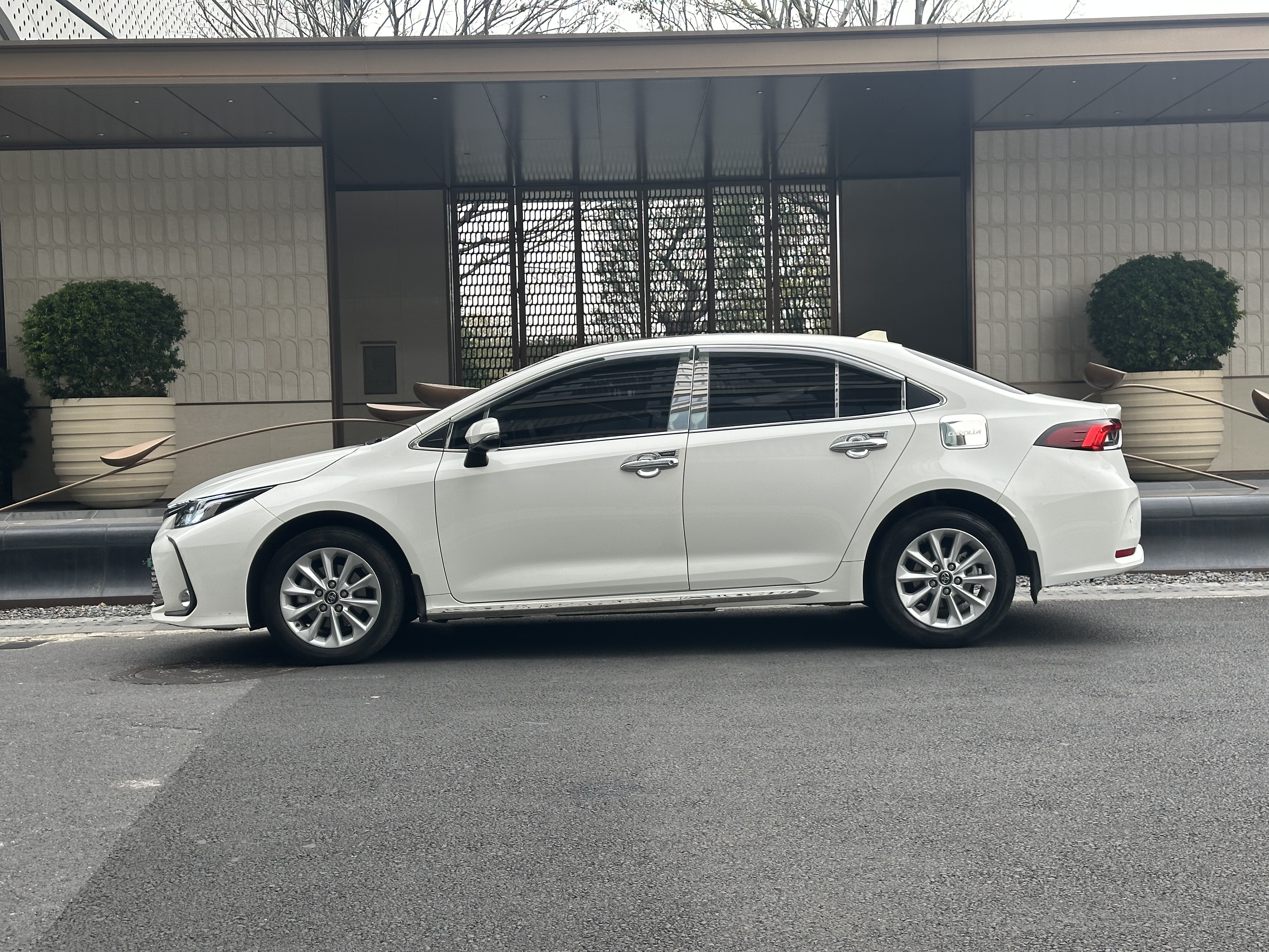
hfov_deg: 39.7
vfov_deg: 30.3
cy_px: 476
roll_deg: +1.3
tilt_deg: -2.1
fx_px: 1760
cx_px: 634
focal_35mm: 48
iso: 64
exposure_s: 1/256
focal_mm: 6.86
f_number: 1.78
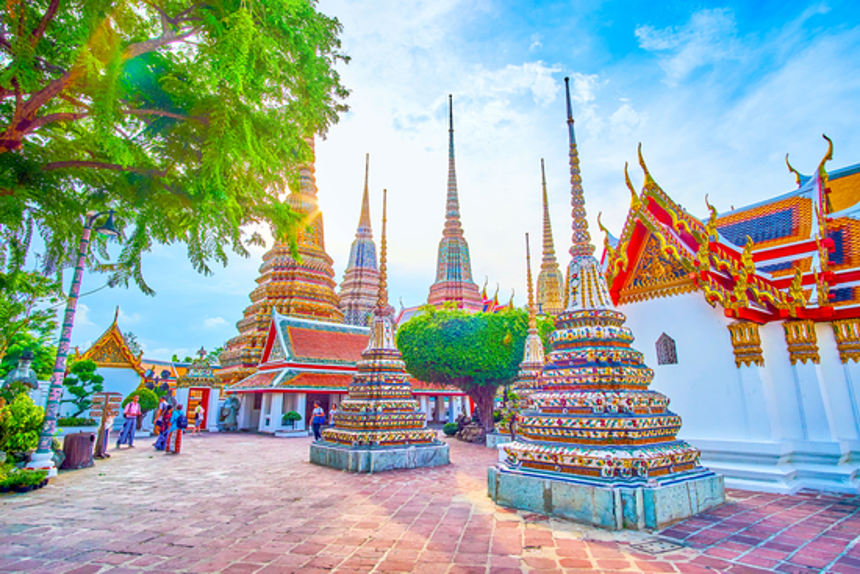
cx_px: 430
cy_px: 287
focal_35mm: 18
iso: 200
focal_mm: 12
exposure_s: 1/250
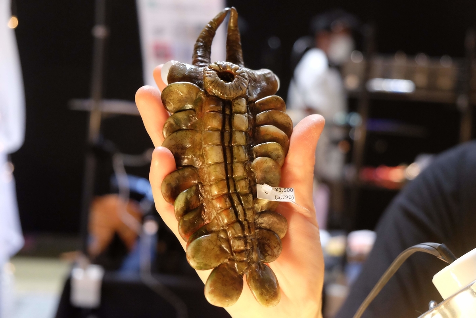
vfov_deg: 31.2
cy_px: 159
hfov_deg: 45.4
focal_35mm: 43
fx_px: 569
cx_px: 238
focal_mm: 28.9
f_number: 3.2
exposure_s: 1/52
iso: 3200
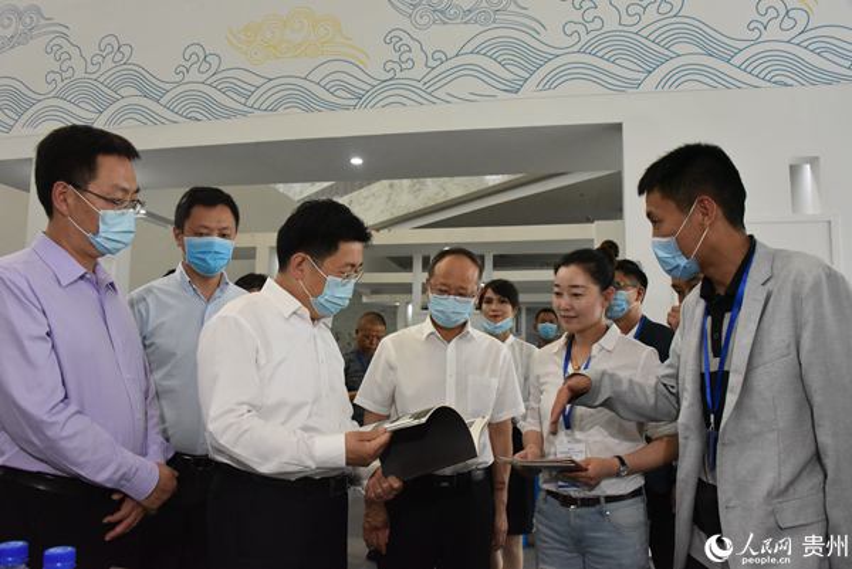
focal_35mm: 28
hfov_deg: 65.4
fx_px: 663
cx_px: 426
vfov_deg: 46.5
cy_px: 284
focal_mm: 28
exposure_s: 1/400
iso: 10000
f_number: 10
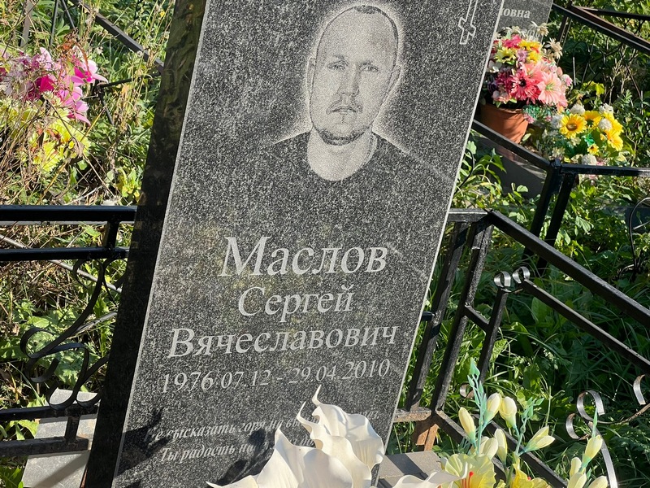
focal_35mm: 77
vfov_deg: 19.1
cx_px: 325
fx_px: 1446
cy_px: 244
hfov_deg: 25.3
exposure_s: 1/250
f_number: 2.8
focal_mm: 9
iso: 25
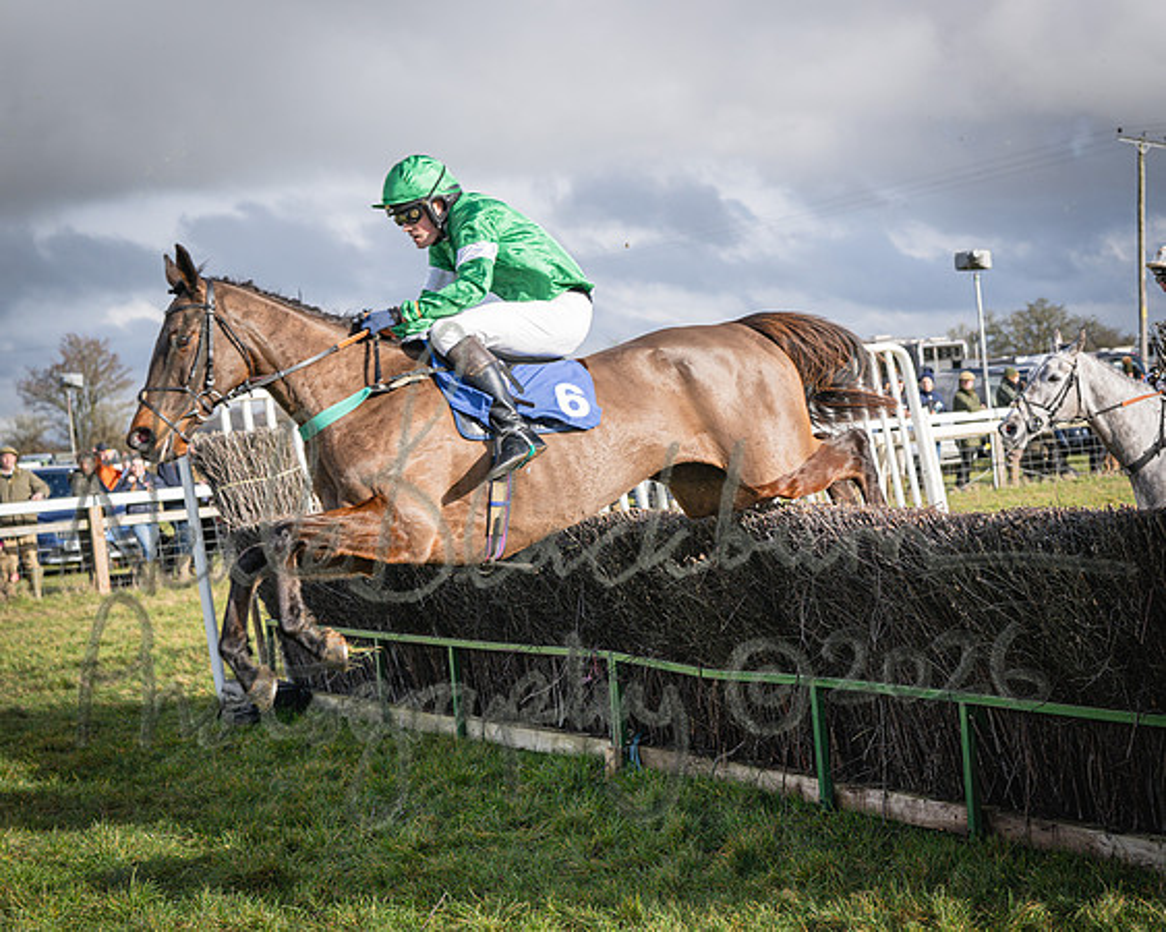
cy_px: 447
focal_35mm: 74
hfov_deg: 25.5
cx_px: 836
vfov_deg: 20.7
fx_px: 2553
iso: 200
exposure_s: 1/1250
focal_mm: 55
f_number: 4
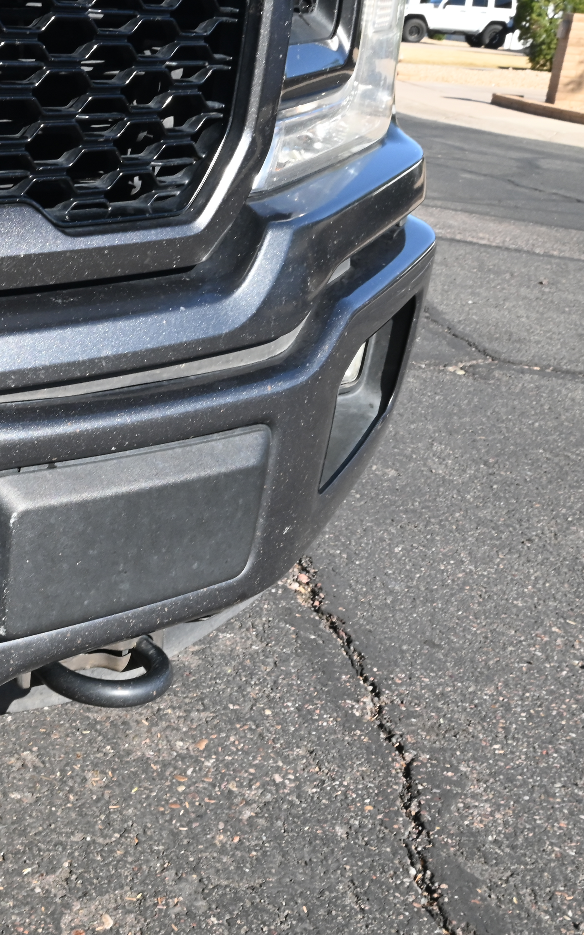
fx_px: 1273
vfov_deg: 40.3
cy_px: 473
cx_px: -18
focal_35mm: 50
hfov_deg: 24.5
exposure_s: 1/200
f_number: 22
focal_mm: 30
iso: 1250
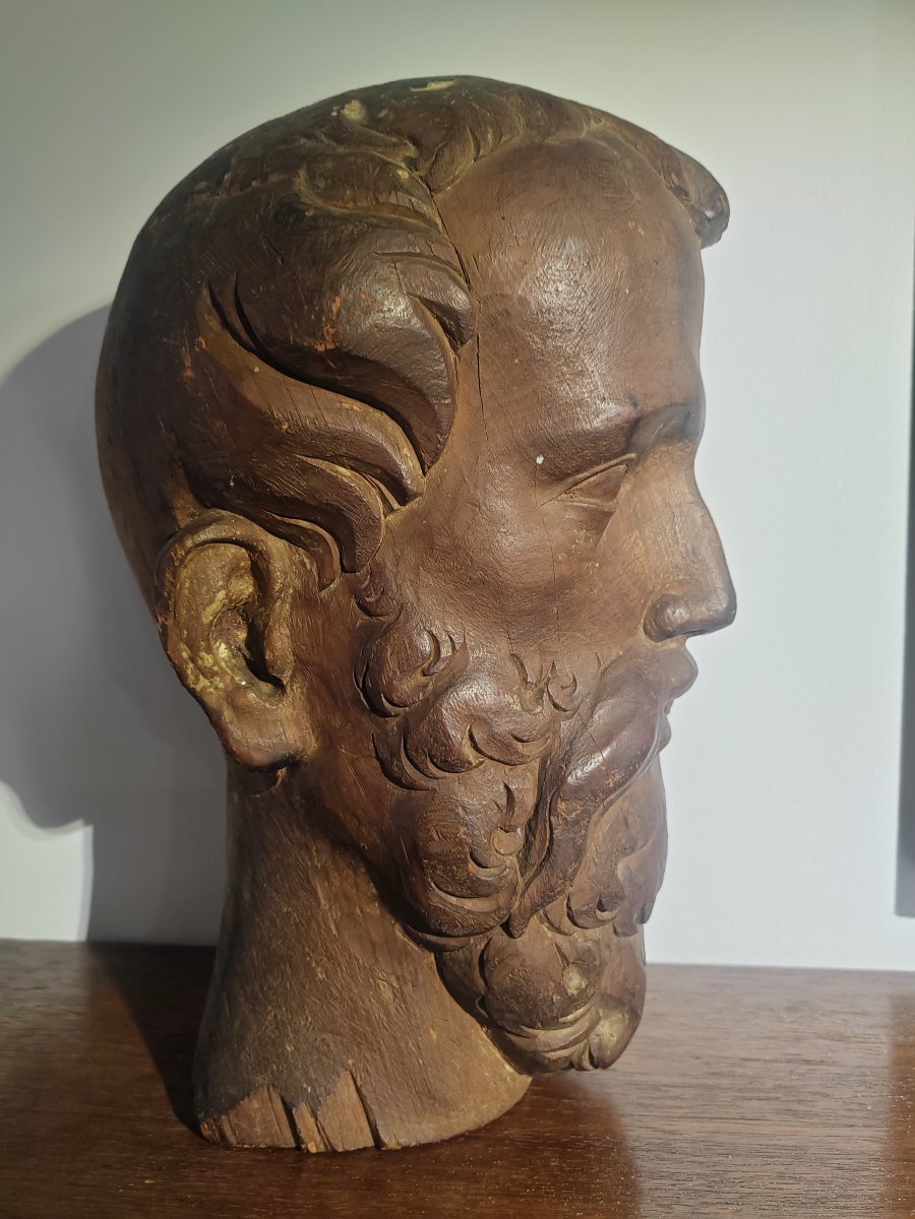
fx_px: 952
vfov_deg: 65.3
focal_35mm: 27
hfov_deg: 51.4
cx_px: 458
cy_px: 610
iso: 320
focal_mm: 5.52
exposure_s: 1/50
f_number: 1.9
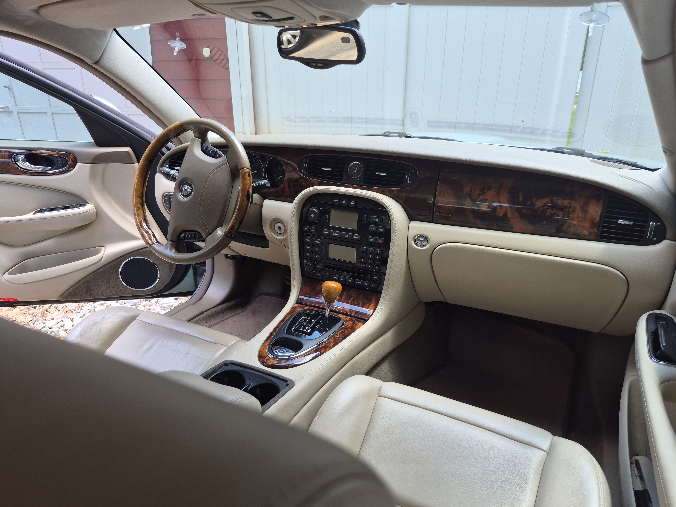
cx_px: 338
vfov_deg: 58.9
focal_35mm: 23
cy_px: 254
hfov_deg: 73.9
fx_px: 449
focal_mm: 5.4
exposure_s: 1/180
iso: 32
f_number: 1.8
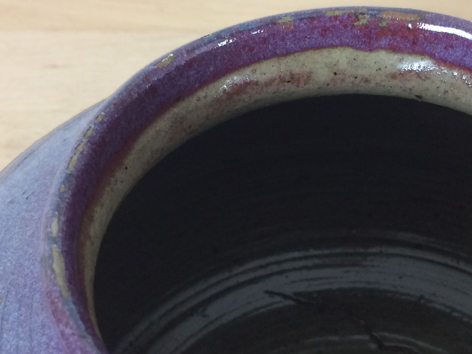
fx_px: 914
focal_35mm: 67
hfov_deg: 28.7
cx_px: 320
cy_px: 217
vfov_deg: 21.9
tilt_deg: -49.6
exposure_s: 1/33
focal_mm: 4.15
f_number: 2.2
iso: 125
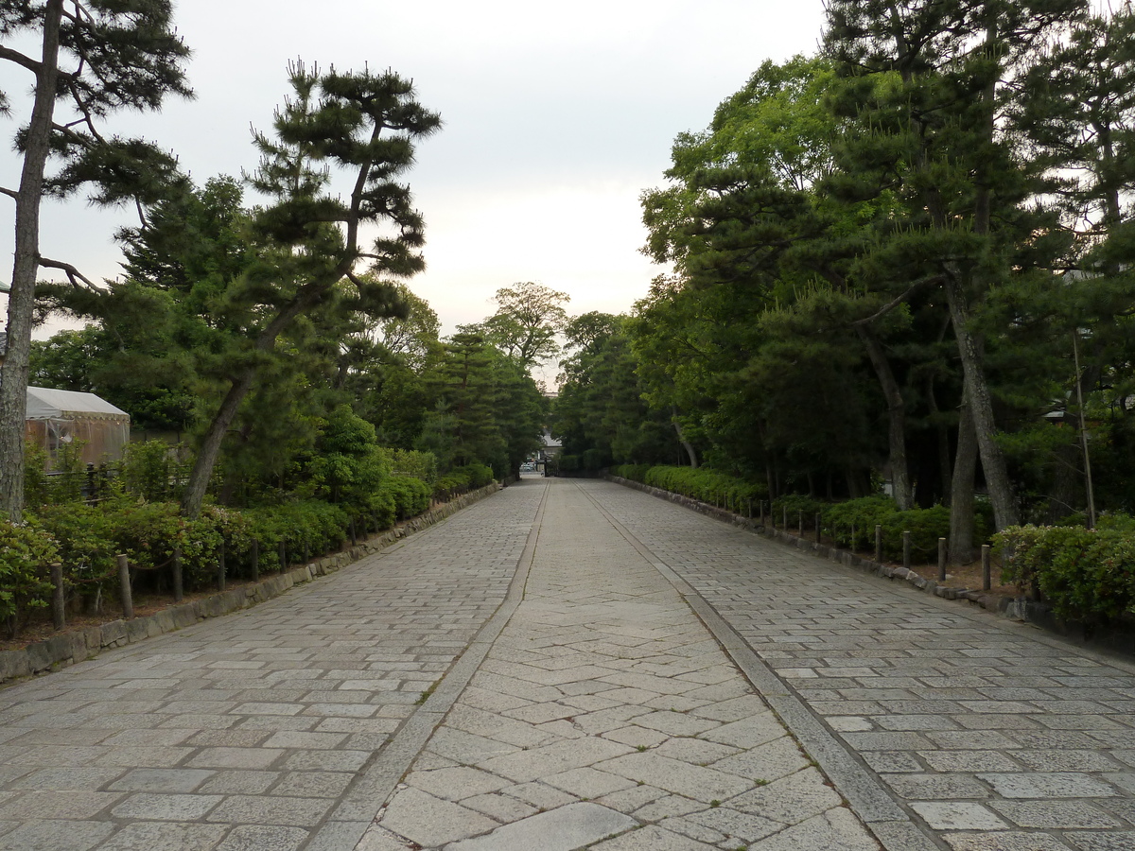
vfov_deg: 54.9
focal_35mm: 25
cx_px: 568
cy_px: 426
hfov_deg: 69.4
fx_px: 820
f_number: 4
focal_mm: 4.1
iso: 125
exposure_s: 1/160
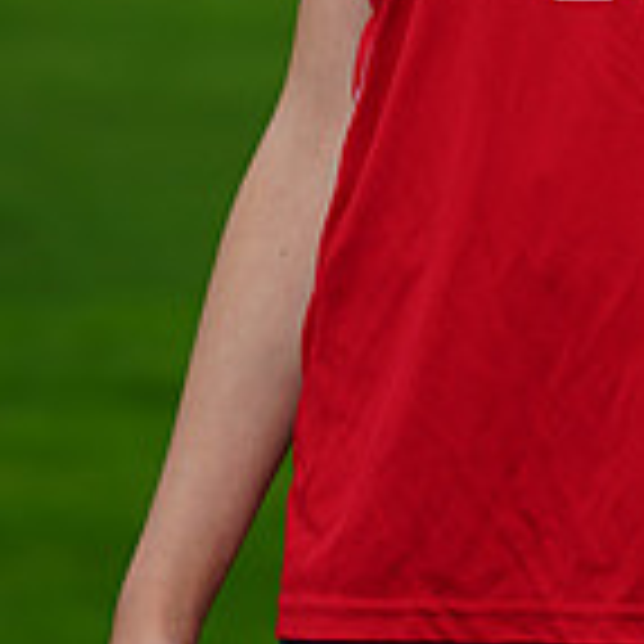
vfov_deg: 3.0
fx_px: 12145
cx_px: 784
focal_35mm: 577
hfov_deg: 3.0
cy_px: -311
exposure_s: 1/250
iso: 200
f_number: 5.6
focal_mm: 168
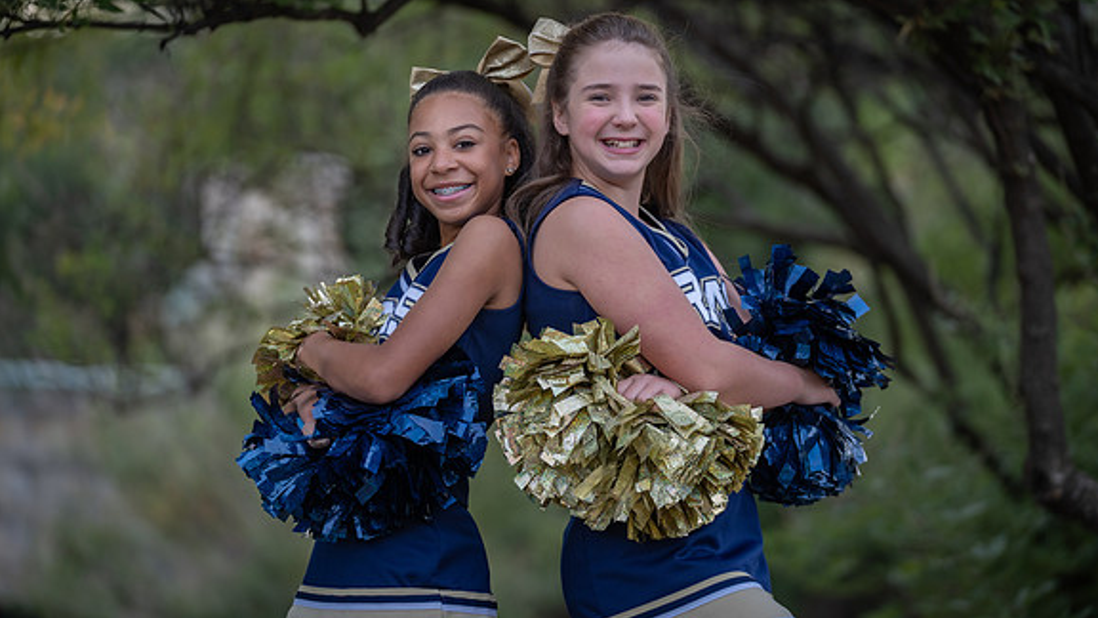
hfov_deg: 13.9
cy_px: 287
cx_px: 564
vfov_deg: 7.8
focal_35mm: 155
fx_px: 4513
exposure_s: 1/400
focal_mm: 137
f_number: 2.8
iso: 160
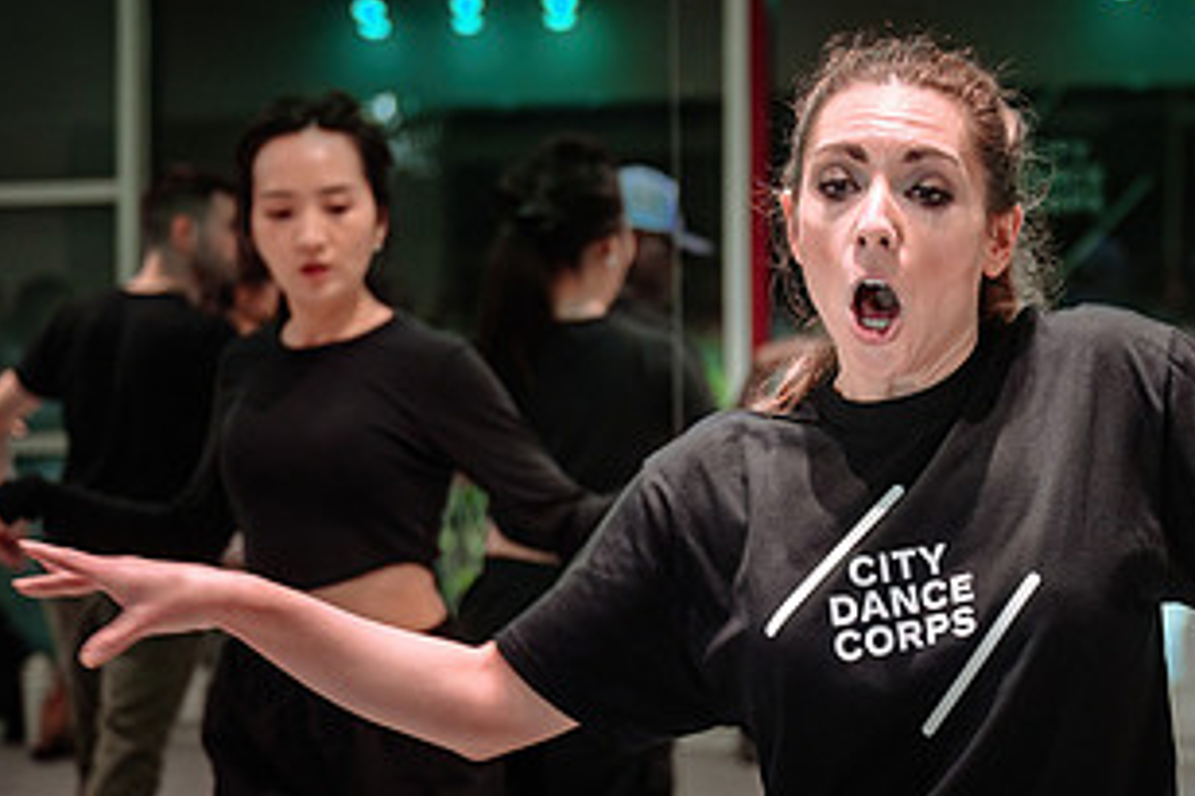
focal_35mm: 101
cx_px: 982
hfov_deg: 20.0
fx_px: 3351
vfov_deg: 13.5
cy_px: 615
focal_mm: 53
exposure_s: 1/80
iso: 1600
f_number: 2.8
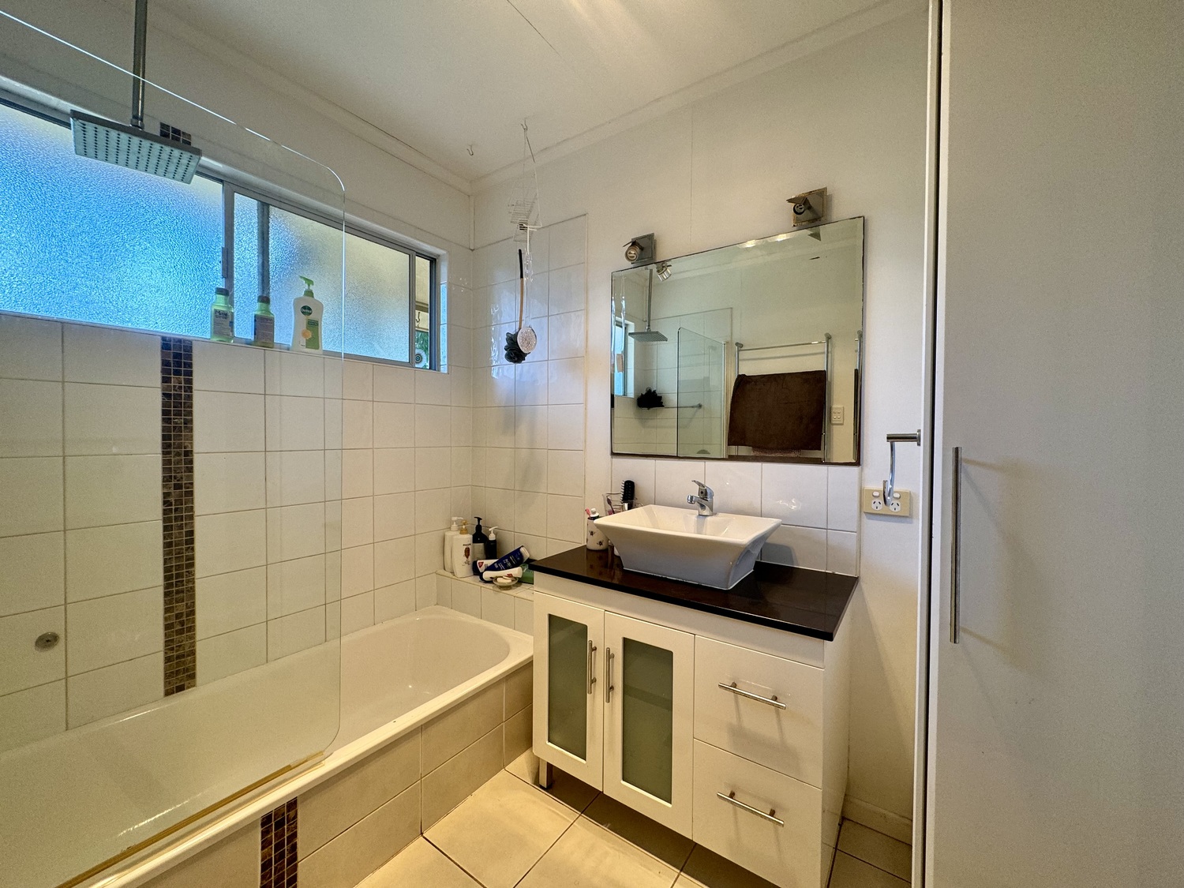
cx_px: 592
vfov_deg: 85.7
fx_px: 479
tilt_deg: +0.1
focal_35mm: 14
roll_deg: +0.0
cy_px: 444
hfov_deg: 102.1
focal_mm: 2.22
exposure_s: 1/100
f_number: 2.2
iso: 80
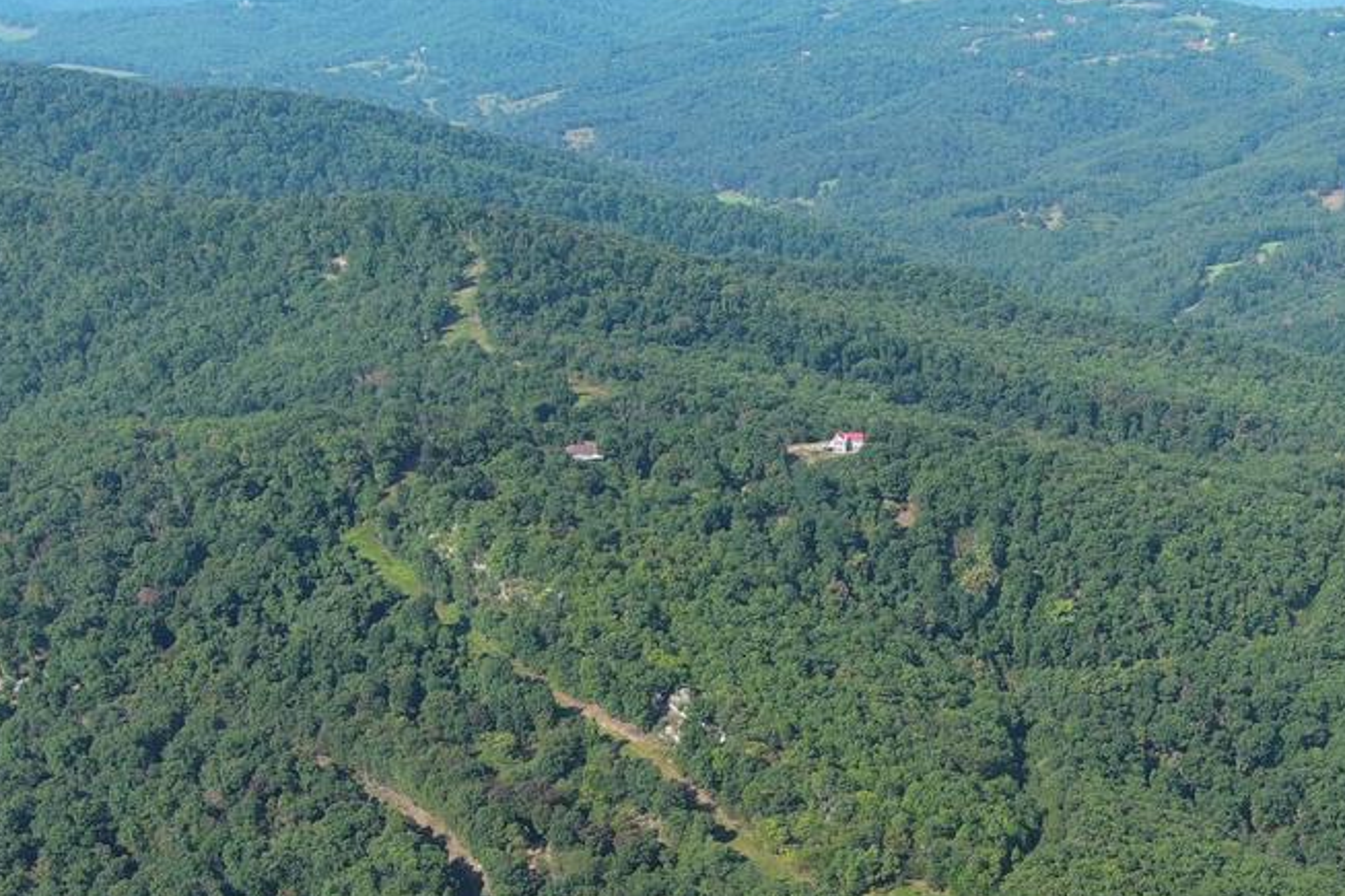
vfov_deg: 21.0
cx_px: 1337
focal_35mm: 64
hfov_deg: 29.4
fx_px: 2390
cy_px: 725
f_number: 2.8
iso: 100
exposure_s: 1/646
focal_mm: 10.57
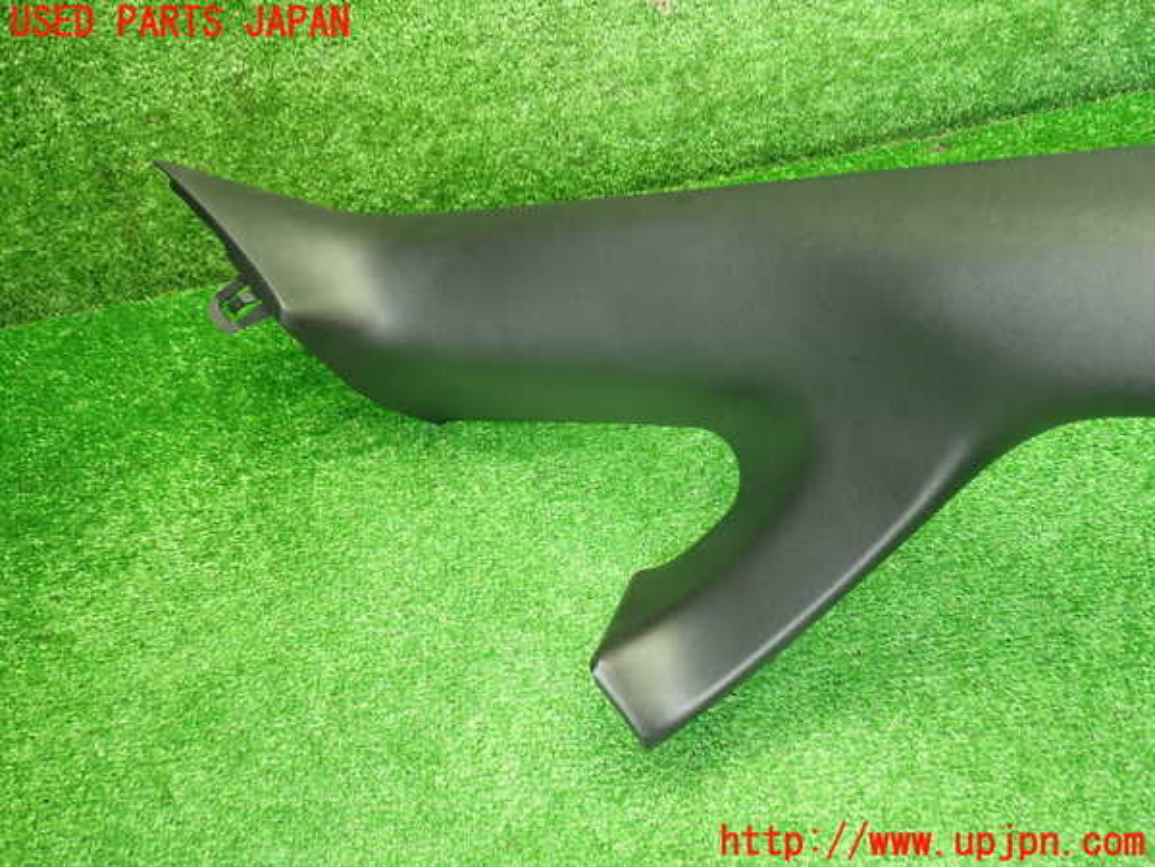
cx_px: 578
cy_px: 434
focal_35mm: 30
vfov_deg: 46.8
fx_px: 1001
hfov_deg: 60.0
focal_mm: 5.4
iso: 400
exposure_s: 1/30
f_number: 2.3
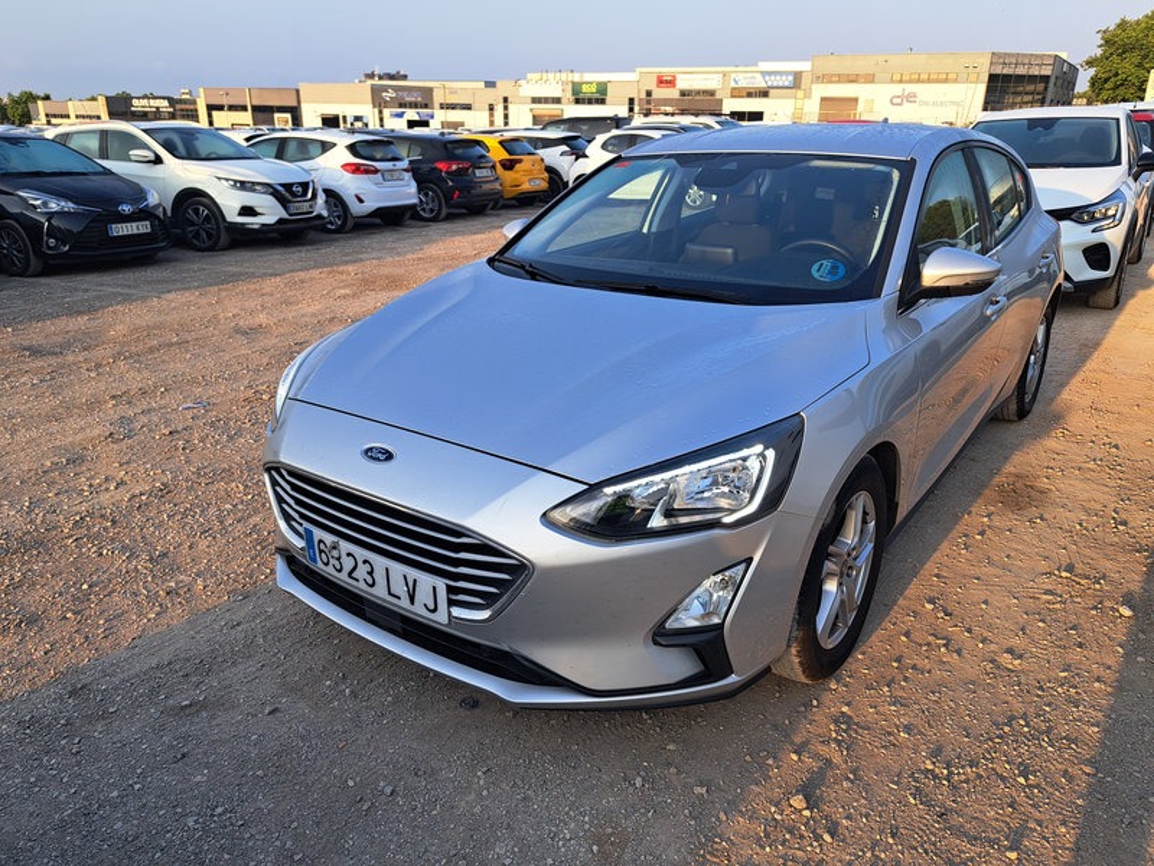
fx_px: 800
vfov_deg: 56.8
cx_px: 577
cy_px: 433
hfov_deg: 71.6
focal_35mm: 24
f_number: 1.8
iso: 50
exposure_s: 1/231
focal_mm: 5.23
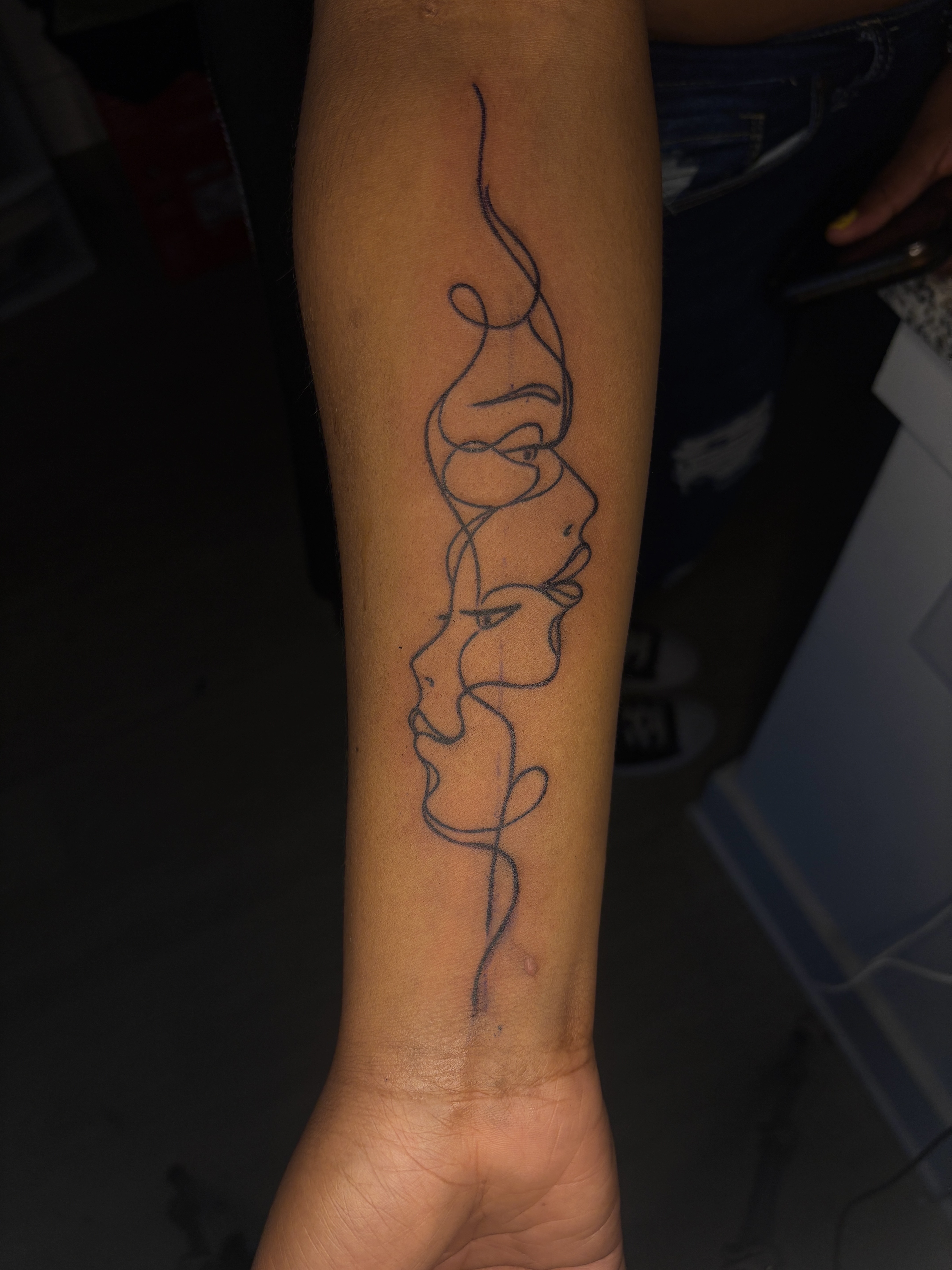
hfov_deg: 53.1
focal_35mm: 26
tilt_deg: -61.3
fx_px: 953
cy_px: 635
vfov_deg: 67.3
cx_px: 476
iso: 50
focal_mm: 5.96
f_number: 1.6
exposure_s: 1/121
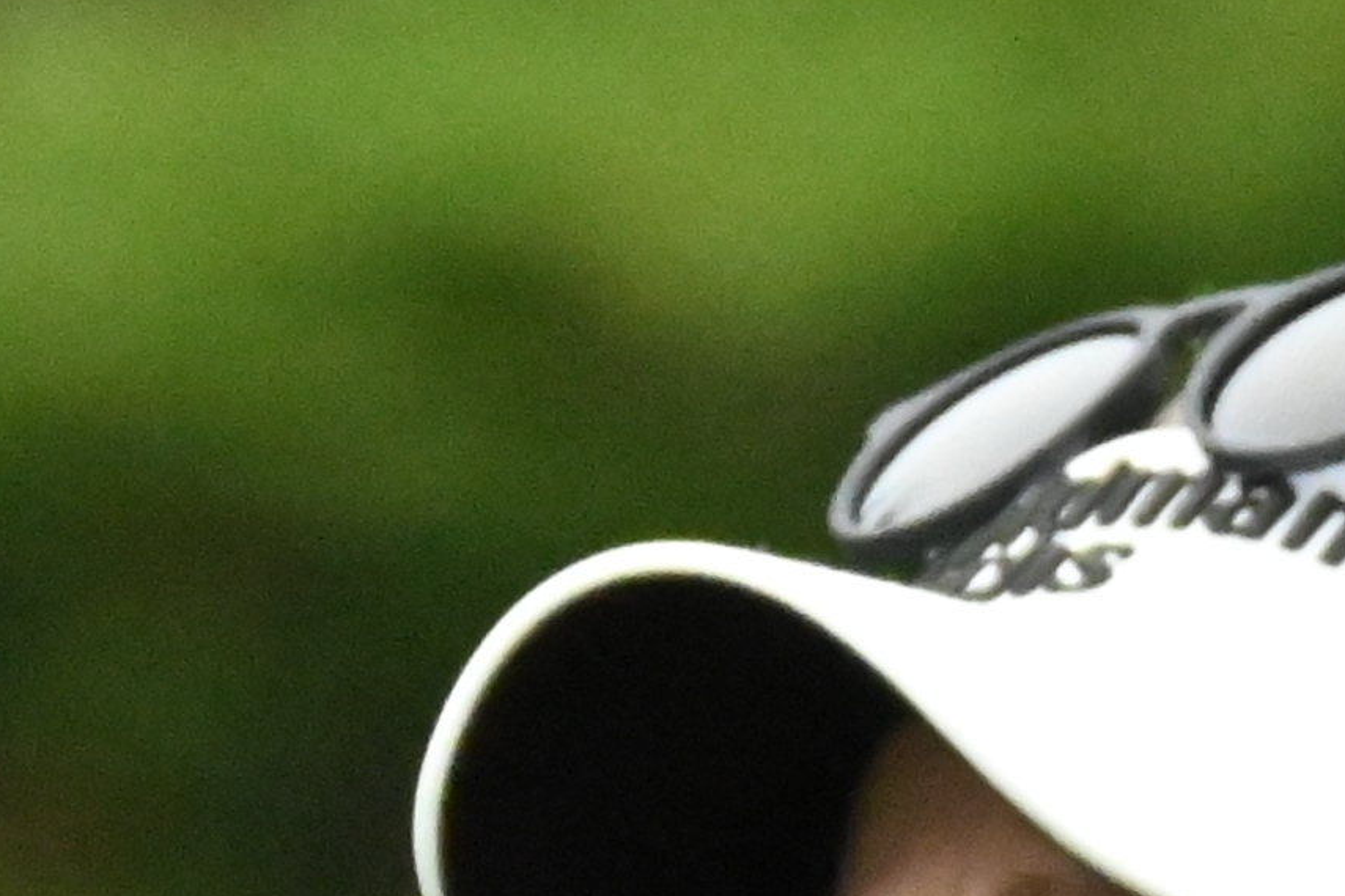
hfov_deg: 1.0
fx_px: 76622
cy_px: 1066
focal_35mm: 2051
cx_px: 1896
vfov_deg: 0.7
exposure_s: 1/4000
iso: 7200
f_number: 6
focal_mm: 210
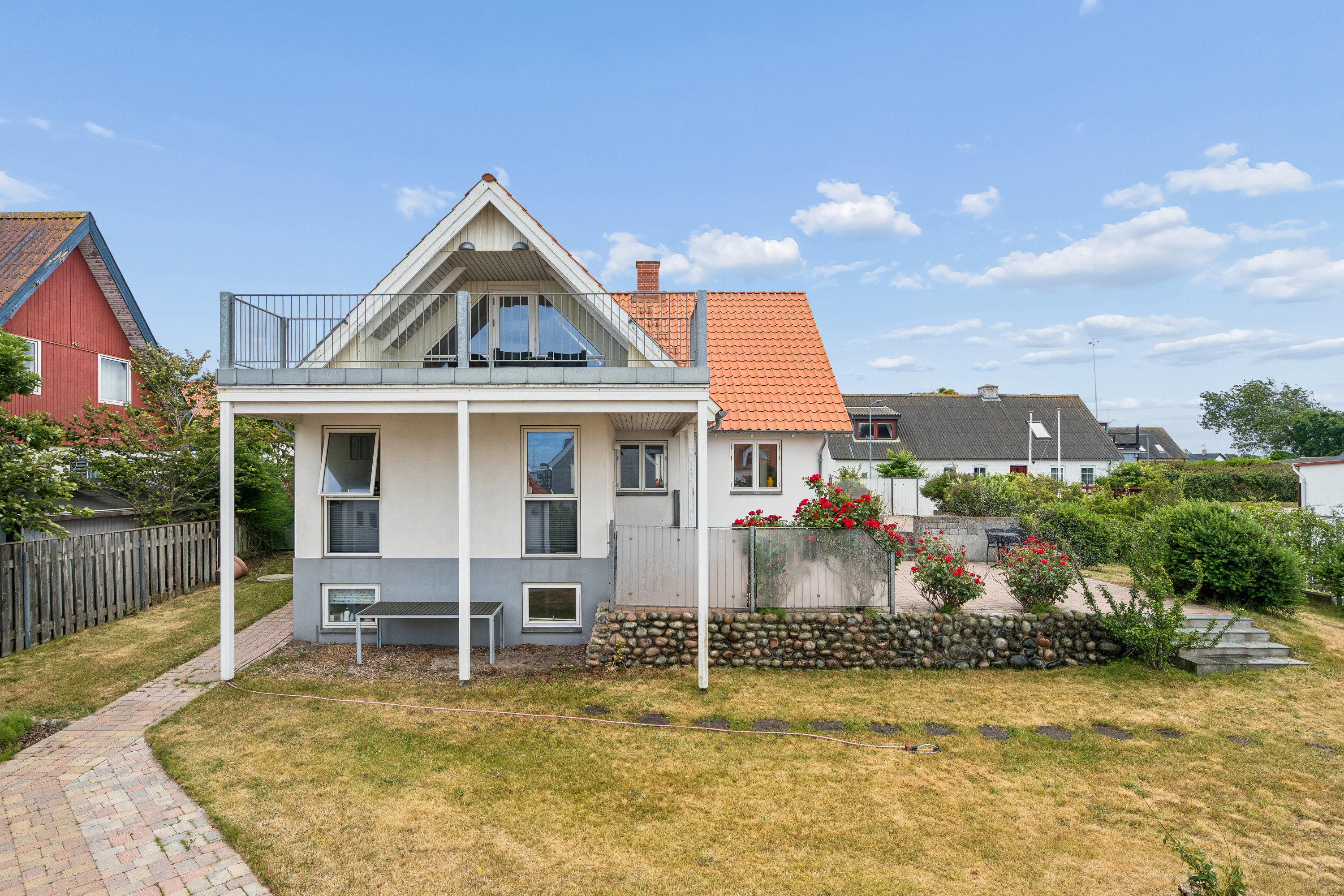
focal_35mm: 18
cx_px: 672
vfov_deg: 67.4
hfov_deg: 90.0
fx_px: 672
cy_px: 448
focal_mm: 18
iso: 320
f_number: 10
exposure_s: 1/320
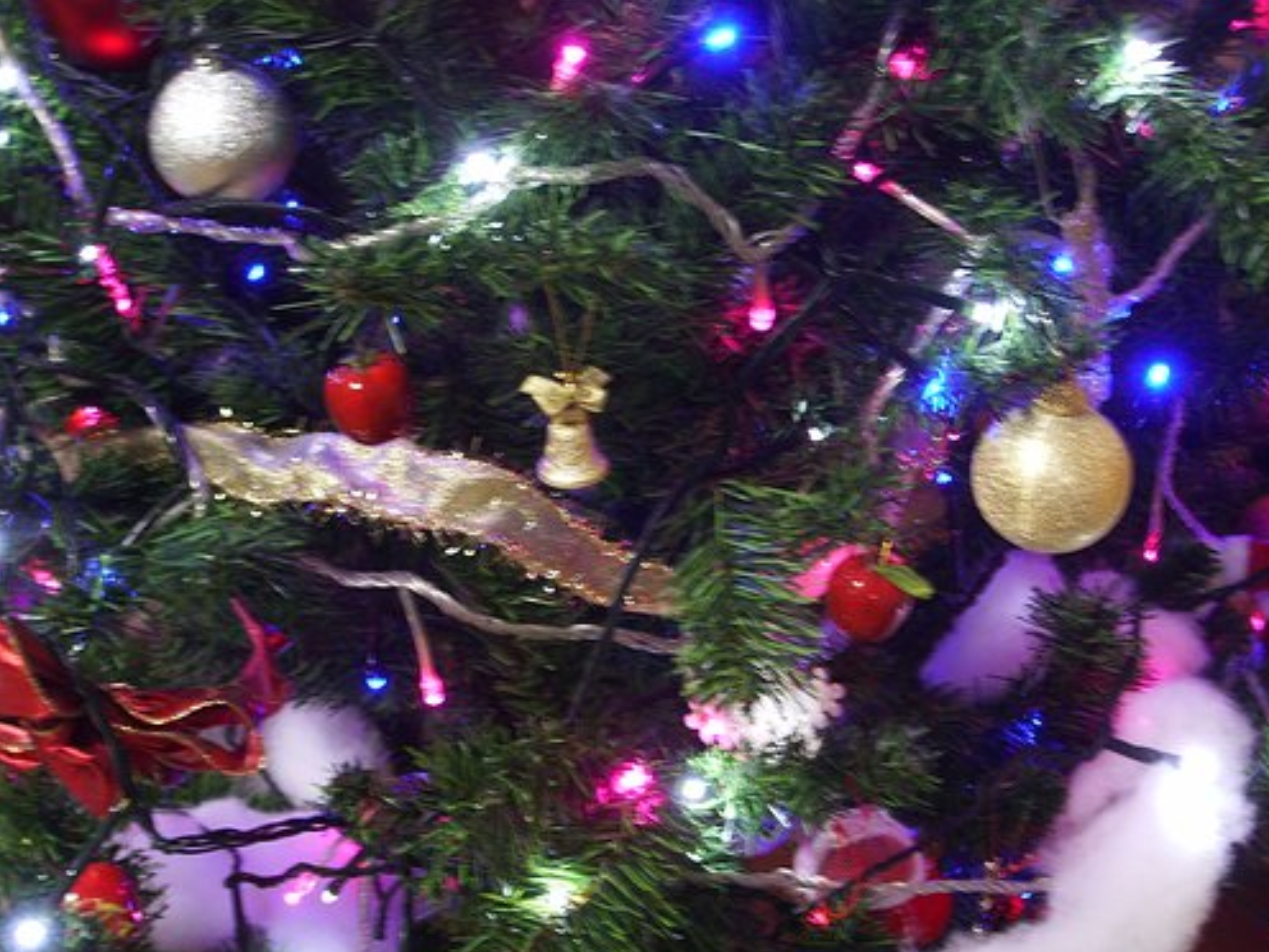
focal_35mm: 64
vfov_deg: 22.9
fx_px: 2346
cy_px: 489
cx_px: 632
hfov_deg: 30.3
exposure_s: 1/4
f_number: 3.5
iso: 100
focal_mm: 10.2
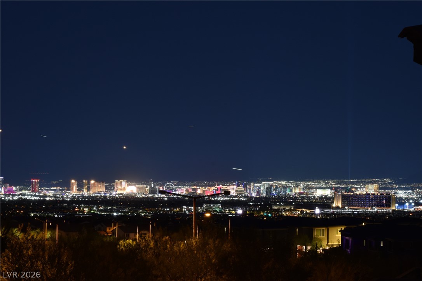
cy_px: 140
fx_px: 1371
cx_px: 211
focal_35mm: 117
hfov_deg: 17.5
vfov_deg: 11.7
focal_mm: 78
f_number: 16
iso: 400
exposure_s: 6
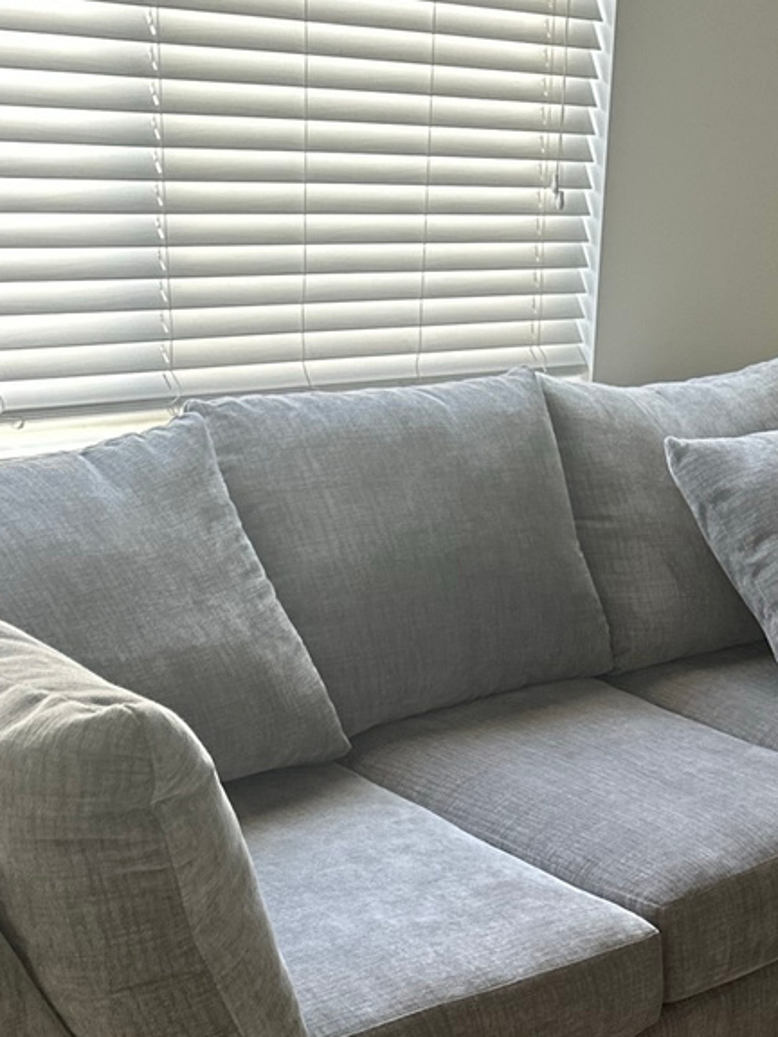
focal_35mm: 64
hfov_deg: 21.9
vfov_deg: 28.3
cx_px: 825
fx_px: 1918
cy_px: 1053
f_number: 1.78
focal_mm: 6.86
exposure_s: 1/105
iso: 250
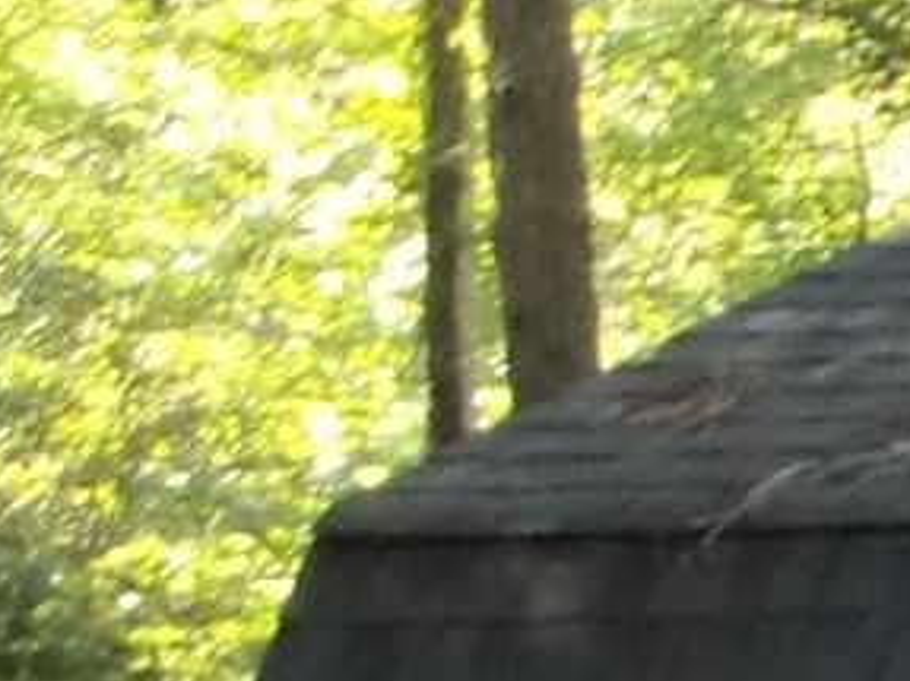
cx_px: 2397
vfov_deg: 3.8
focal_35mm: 385
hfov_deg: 5.0
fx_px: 10117
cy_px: 1720
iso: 100
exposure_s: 1/34
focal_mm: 9.8
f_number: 4.3
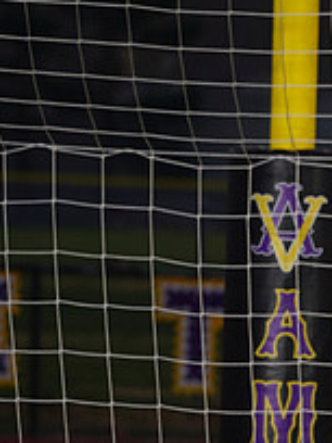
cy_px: 619
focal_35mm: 580
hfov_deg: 2.6
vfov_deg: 3.4
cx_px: 379
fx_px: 7417
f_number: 7.1
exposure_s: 1/200
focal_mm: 212
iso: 200
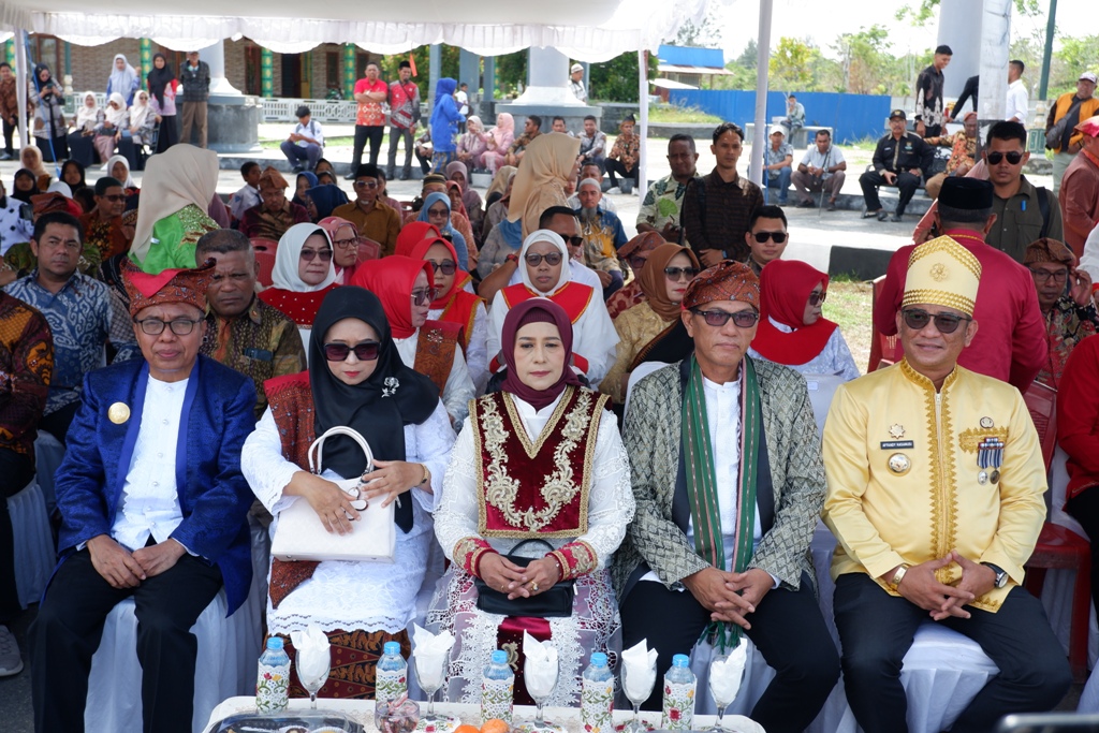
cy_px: 366
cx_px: 550
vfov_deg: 34.2
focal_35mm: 39
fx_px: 1191
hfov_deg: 49.5
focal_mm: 26.4
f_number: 4.4
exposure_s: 1/400
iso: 200
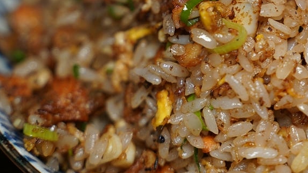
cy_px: -27
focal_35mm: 165
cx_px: 202
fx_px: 1347
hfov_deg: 13.0
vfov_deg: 7.3
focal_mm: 75
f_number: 4
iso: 250
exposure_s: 1/80
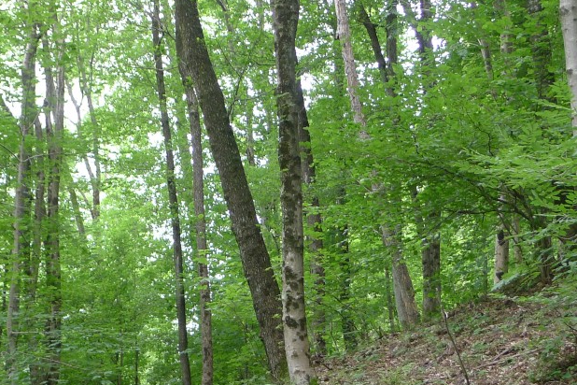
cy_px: 351
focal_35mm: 97
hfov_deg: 21.0
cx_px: 197
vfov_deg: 14.0
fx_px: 1555
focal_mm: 10.7
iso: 200
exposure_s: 1/80
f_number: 2.7
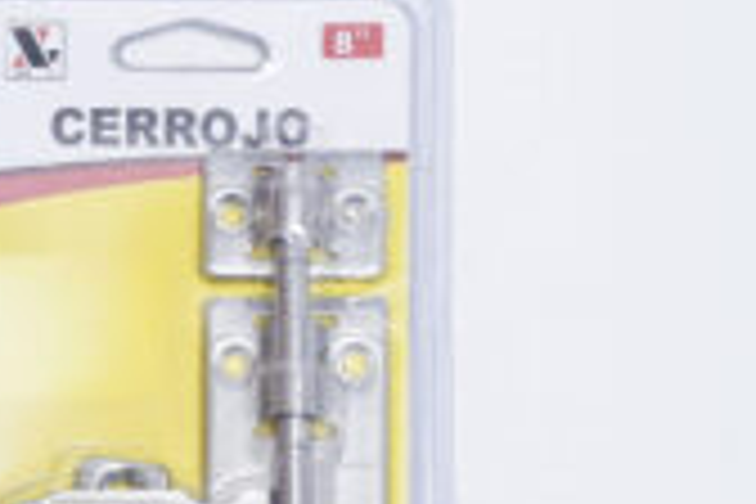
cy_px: 461
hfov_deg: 11.5
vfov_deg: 7.6
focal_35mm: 179
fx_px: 3759
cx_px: 212
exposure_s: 1/200
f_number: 9
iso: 3200
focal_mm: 70
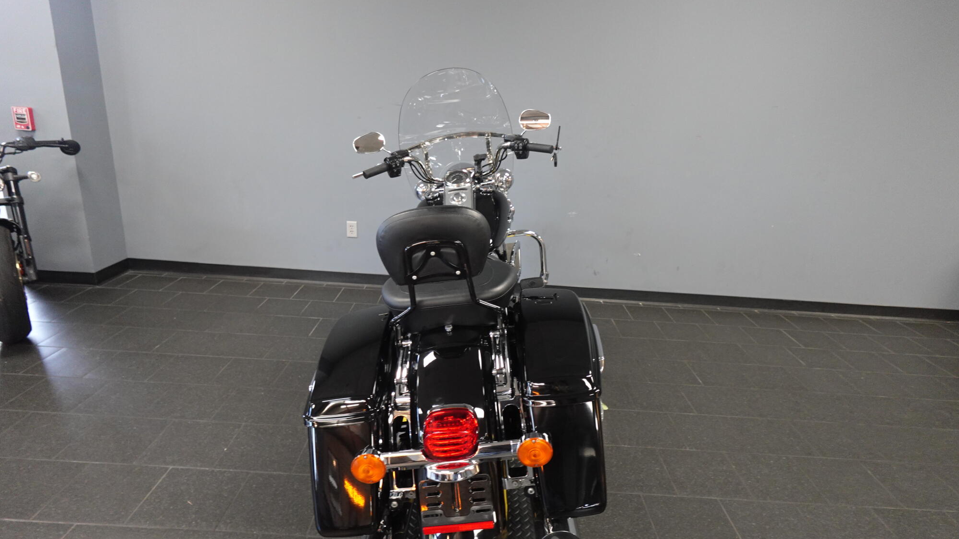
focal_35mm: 21
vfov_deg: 53.6
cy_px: 280
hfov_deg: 83.8
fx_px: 534
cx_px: 480
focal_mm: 7.6
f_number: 2
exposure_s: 1/80
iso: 800
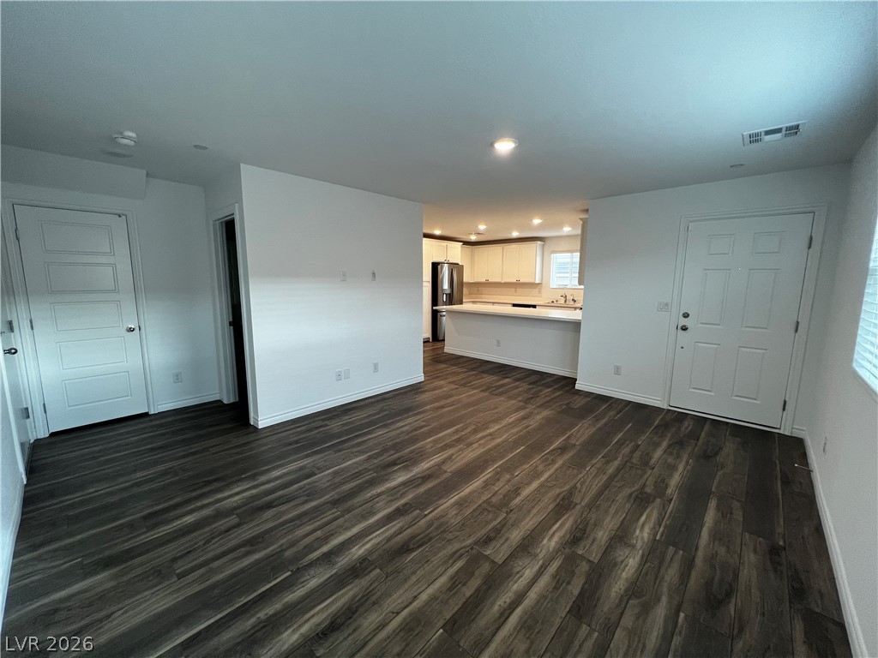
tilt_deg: -8.3
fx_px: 330
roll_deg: -0.2
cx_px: 439
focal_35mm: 13
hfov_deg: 106.2
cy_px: 329
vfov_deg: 89.9
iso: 160
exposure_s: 1/120
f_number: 1.8
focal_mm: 1.57
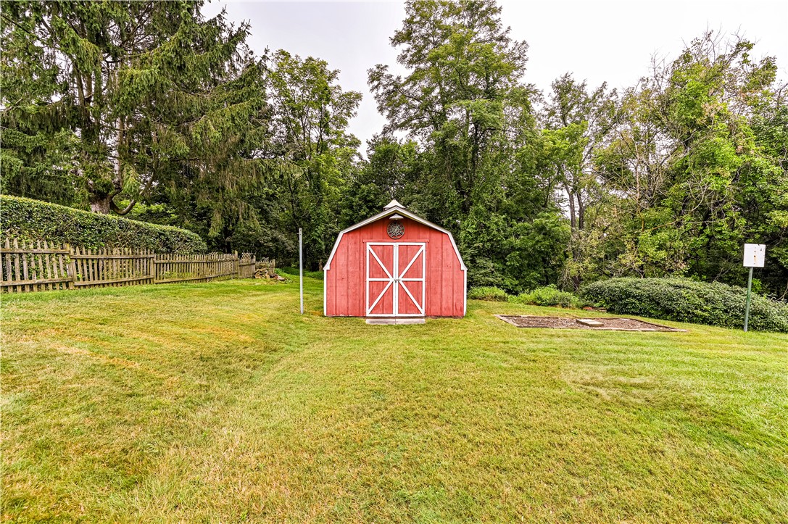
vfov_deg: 81.1
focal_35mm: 14
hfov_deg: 104.3
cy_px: 262
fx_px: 306
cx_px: 394
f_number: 7.1
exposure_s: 1/50
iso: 100
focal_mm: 14
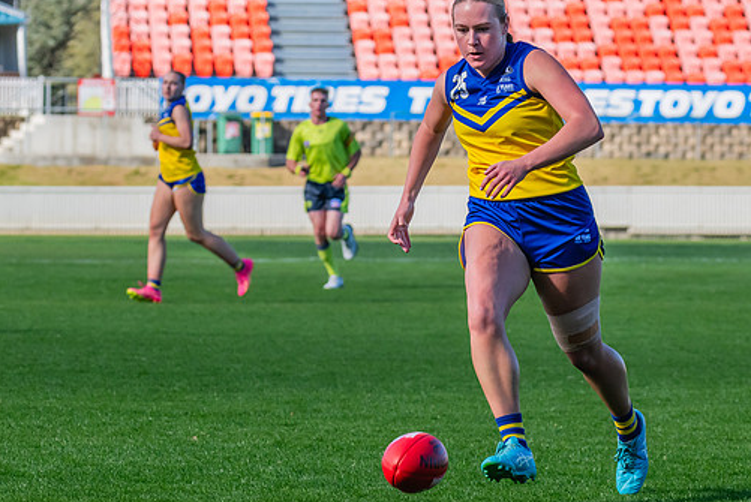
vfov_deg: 4.6
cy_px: 231
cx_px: 450
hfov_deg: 6.8
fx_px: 6284
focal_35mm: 301
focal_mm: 180
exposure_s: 1/1250
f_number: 9
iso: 800
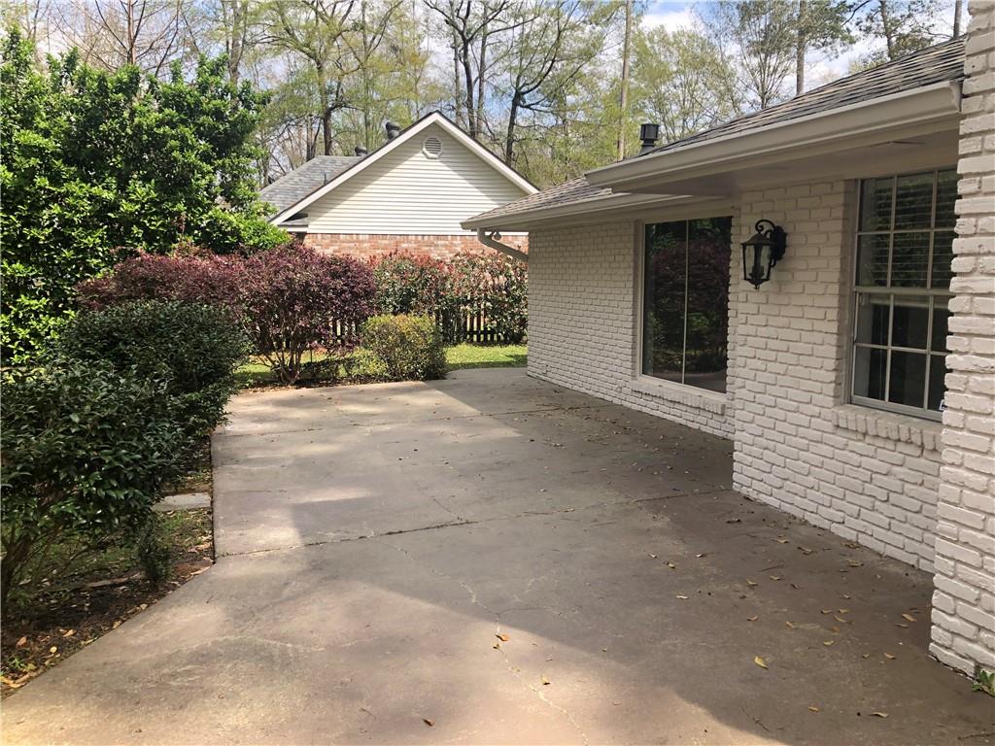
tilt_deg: -6.0
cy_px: 373
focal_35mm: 28
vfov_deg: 49.7
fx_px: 805
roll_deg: +0.3
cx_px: 498
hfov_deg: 63.4
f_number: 1.8
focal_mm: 3.99
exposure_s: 1/736
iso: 20
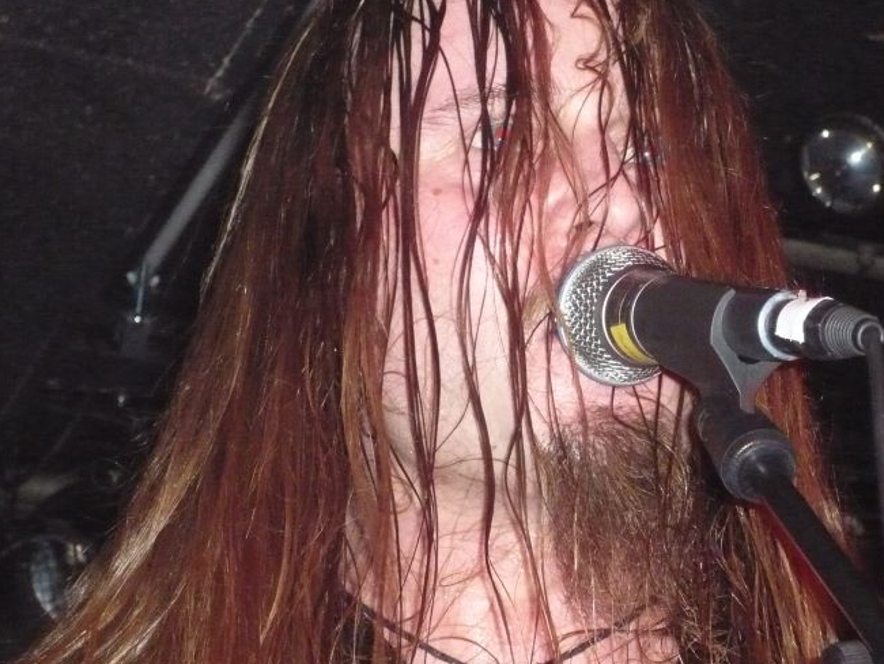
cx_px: 496
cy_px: 317
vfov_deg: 12.1
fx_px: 3142
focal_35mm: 123
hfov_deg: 16.0
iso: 800
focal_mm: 16.4
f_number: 5.6
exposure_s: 1/30
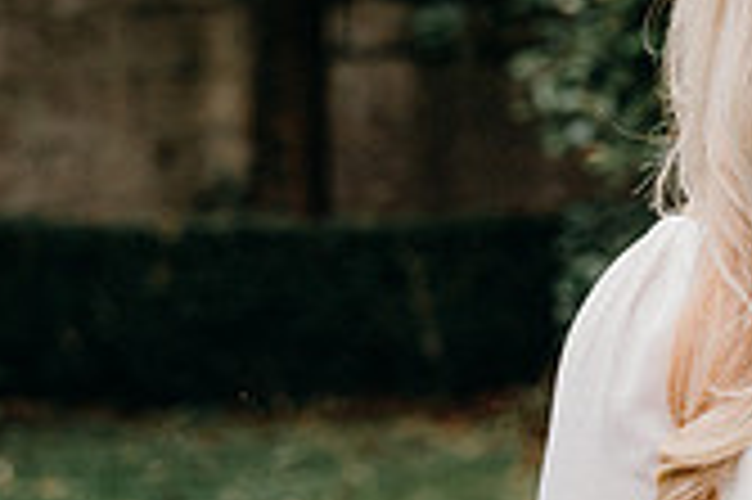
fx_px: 3339
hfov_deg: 12.0
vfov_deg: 8.5
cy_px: 110
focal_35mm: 160
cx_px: 1252
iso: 125
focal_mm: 46
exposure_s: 1/200
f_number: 3.5
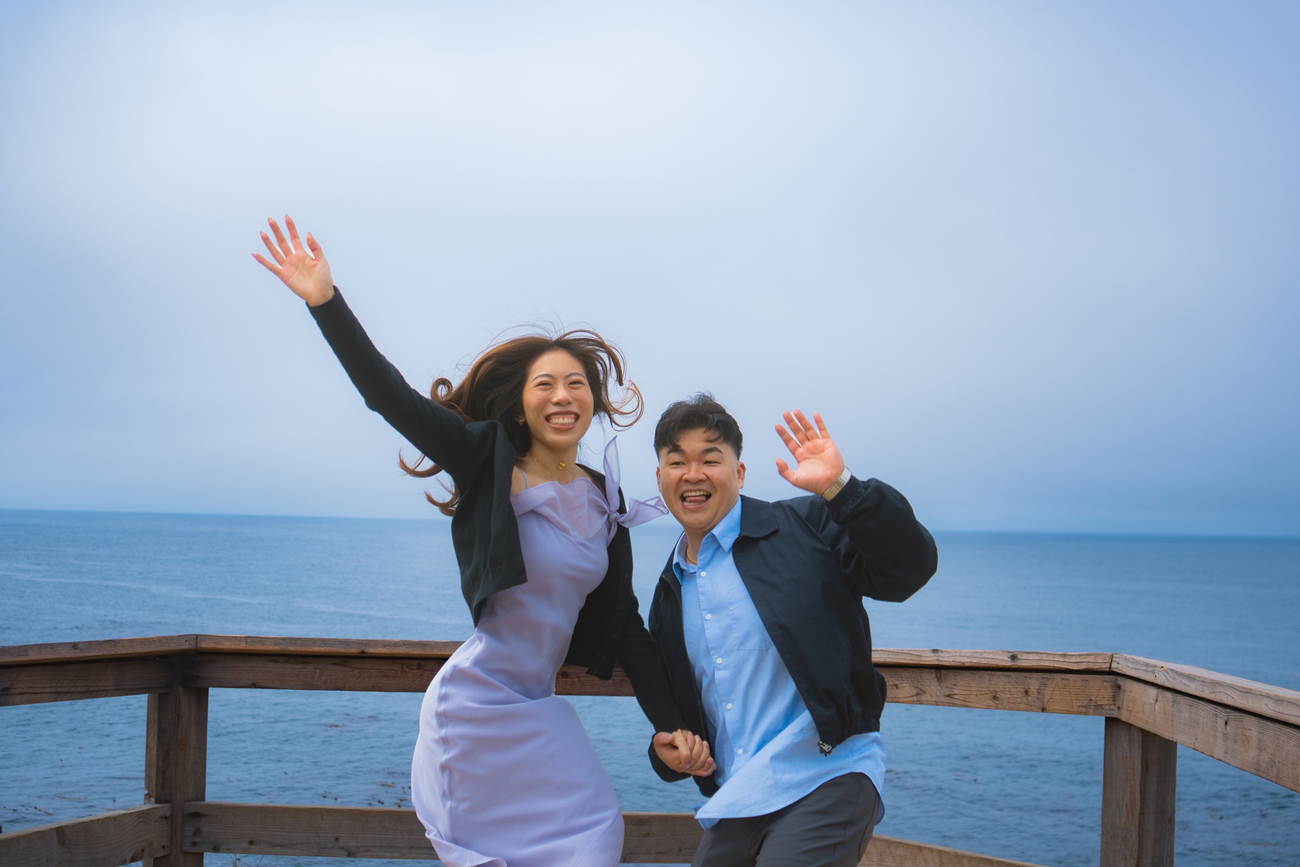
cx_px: 650
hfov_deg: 46.4
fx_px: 1517
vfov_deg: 31.9
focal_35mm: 42
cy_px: 434
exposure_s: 1/1250
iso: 100
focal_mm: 28
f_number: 3.5
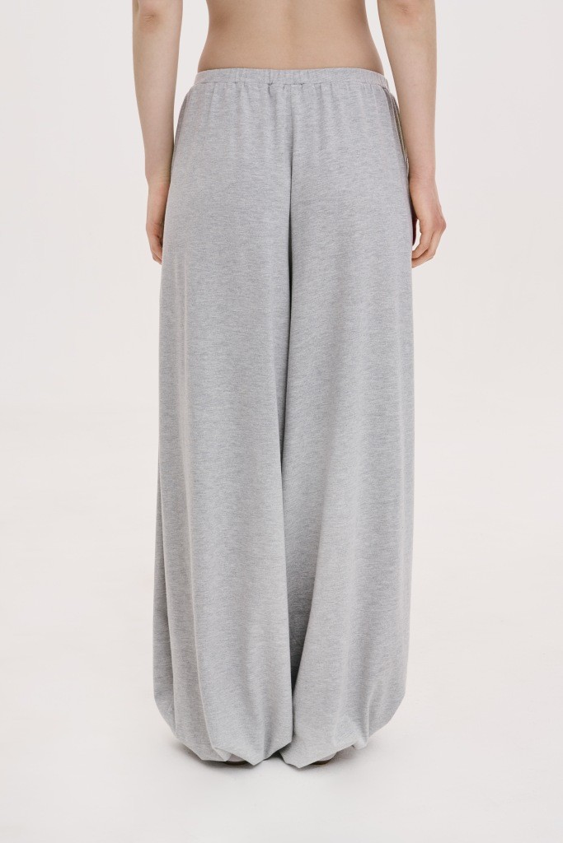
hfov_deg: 23.4
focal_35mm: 58
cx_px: 282
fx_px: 1360
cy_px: 422
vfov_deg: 34.5
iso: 200
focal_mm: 58
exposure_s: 1/125
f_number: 9
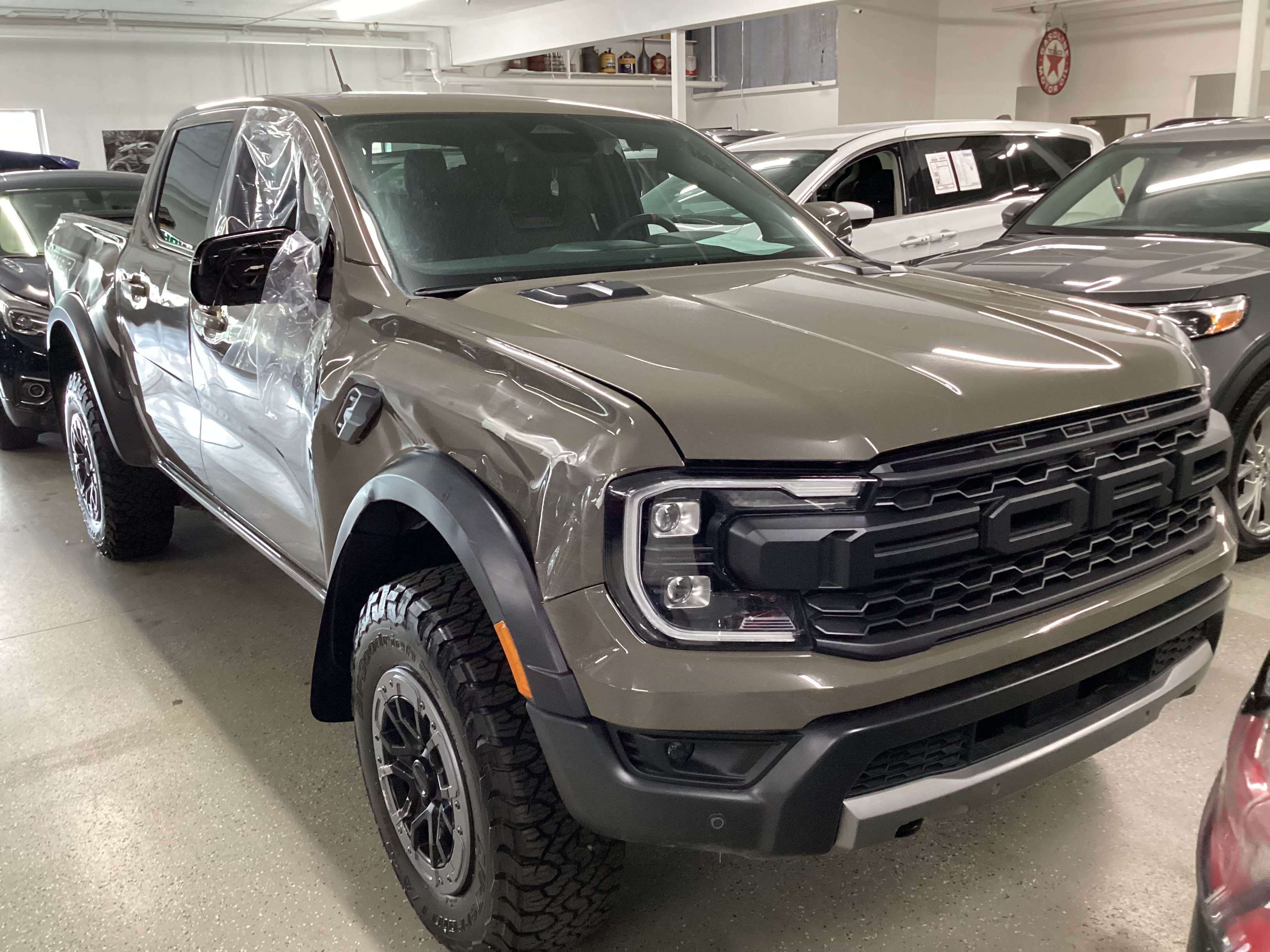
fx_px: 1137
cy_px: 476
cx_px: 635
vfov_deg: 45.4
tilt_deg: -16.7
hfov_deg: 58.4
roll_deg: +2.1
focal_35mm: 31
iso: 320
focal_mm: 3.3
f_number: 2.4
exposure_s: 1/60
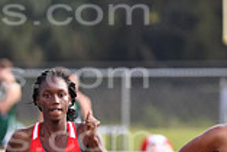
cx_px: -174
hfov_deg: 1.2
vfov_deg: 0.8
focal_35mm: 1658
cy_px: 173
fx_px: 10464
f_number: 5.6
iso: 400
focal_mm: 300
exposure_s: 1/1000
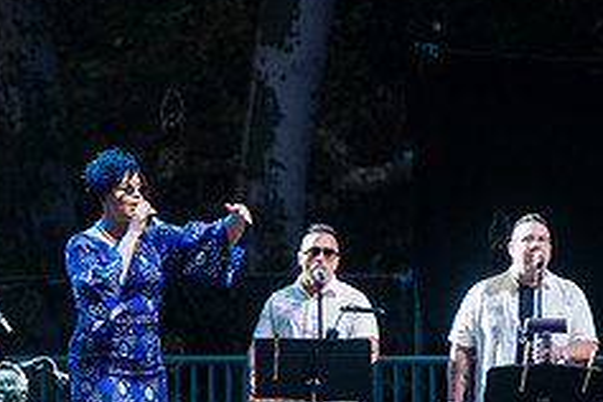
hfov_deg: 3.7
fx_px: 9346
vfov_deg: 2.5
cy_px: 377
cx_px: 66
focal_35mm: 558
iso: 4000
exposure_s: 1/400
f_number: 4
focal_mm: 200
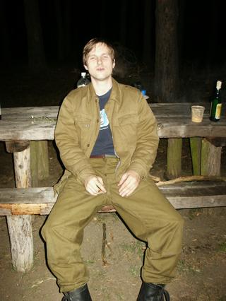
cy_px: 150
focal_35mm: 35
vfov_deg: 52.6
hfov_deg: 40.7
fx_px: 304
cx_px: 113
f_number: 3
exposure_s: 1/45
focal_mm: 7.18
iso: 200
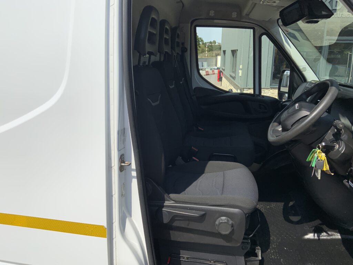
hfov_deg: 61.7
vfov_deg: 48.2
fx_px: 296
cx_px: 176
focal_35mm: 29
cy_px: 132
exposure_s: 1/2959
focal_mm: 3
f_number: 1.8
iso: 16
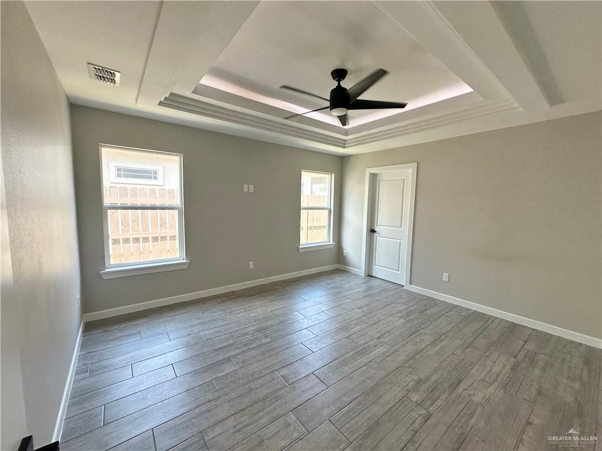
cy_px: 226
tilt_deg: -5.5
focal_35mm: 14
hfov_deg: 102.1
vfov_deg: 85.7
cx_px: 301
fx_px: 243
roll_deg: -1.7
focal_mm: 2.22
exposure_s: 1/120
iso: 160
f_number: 2.2
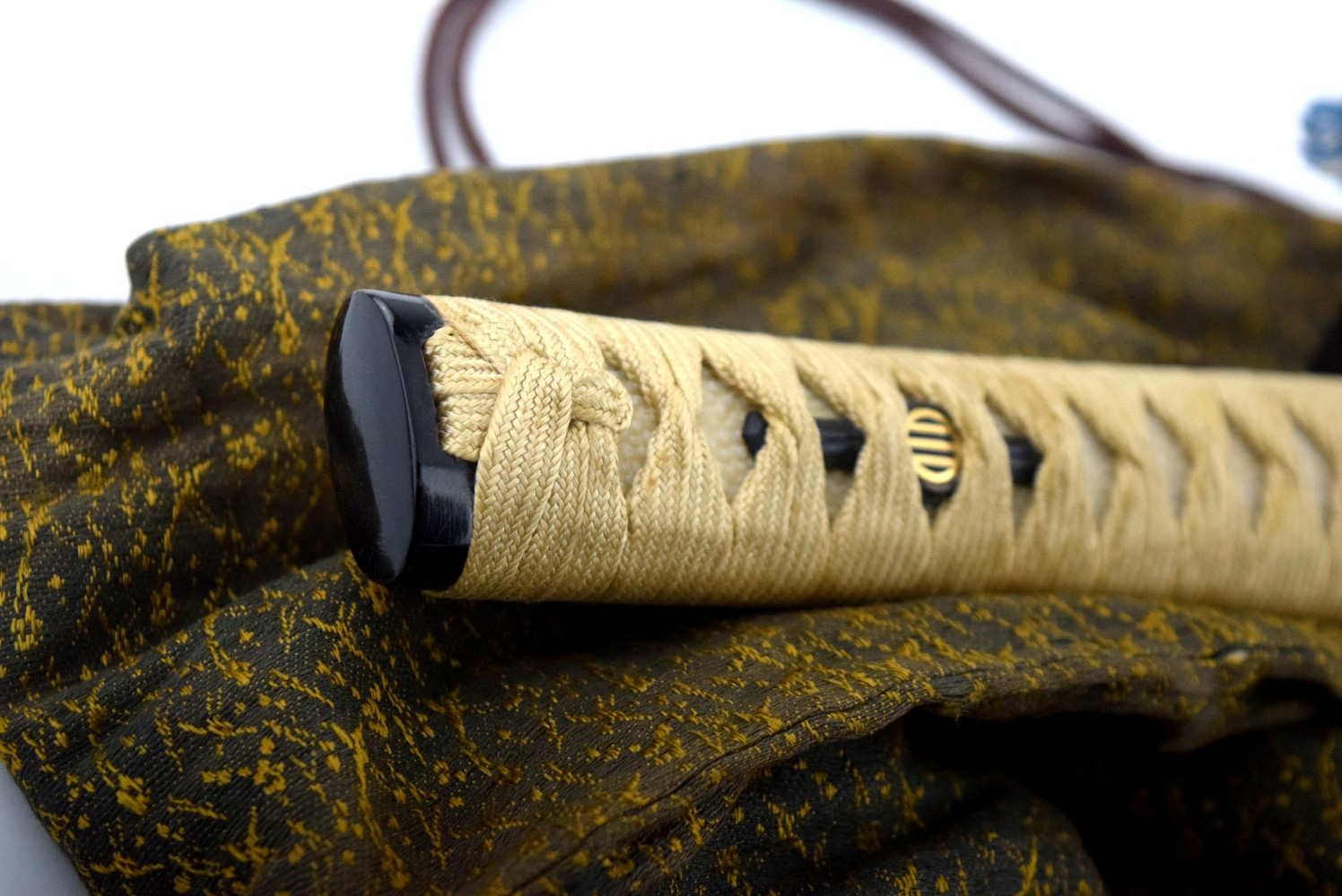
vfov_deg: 16.6
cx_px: 671
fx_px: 3078
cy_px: 448
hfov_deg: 24.6
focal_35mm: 82
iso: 1600
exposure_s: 1/3200
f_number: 5.6
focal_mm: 55
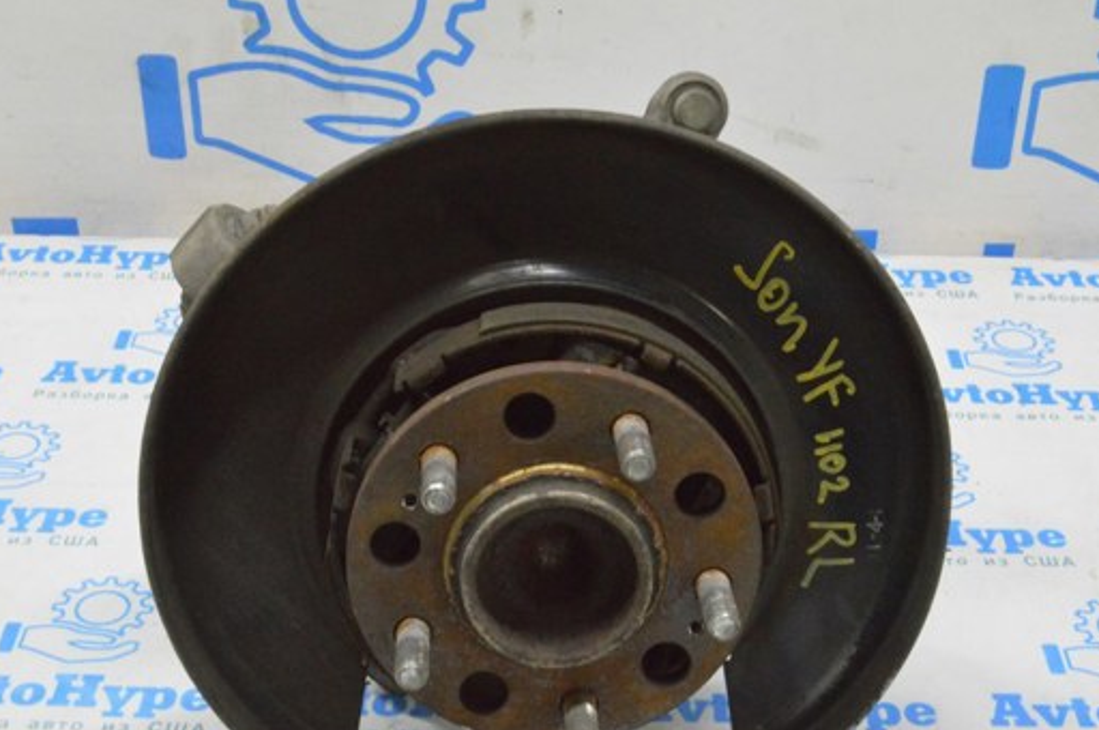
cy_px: 437
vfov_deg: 22.5
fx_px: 1829
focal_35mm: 60
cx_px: 530
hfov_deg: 33.4
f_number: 20
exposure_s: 1/15
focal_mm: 32
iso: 6400
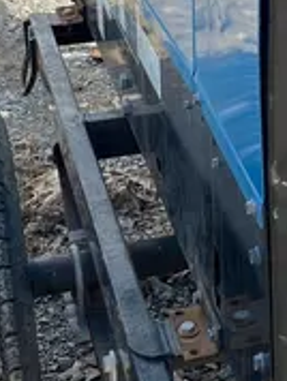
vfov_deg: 18.0
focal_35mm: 107
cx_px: 362
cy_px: 12
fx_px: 1180
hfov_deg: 13.4
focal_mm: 5.1
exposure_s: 1/430
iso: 50
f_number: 1.6
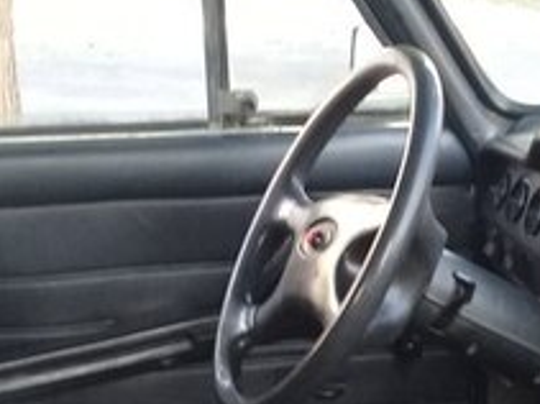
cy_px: 485
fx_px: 1512
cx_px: 389
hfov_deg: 20.1
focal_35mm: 97
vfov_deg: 14.7
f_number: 2.2
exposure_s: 1/33
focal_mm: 3.3
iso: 50
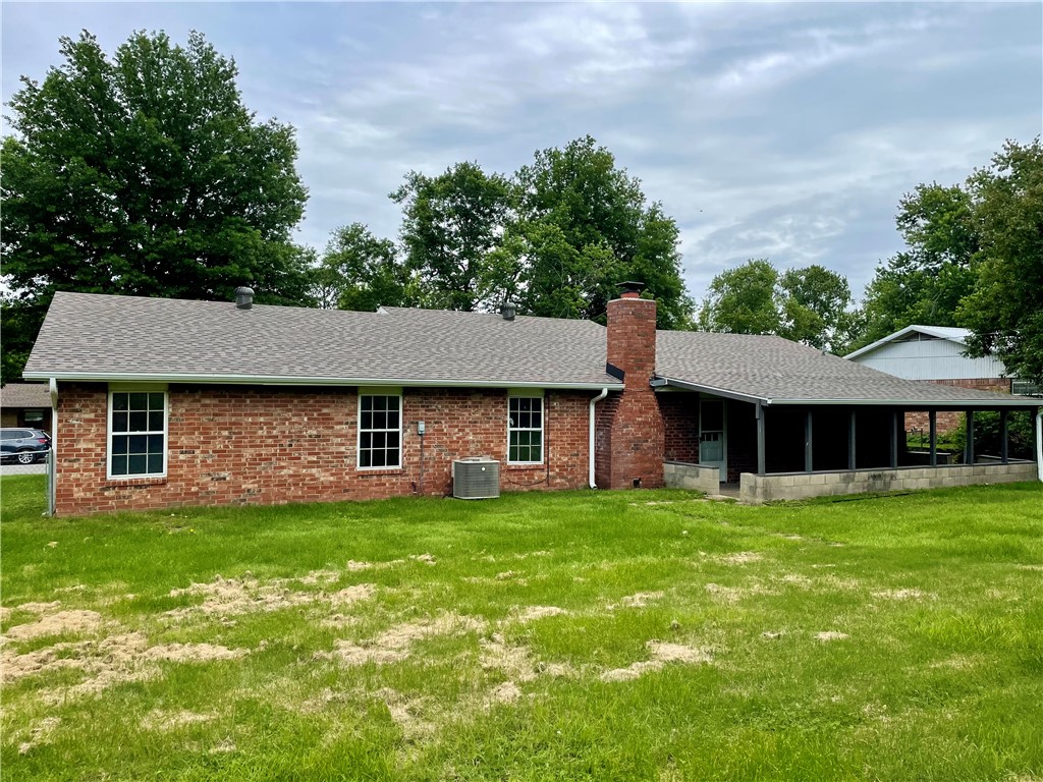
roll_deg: +0.0
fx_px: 783
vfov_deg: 53.1
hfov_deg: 67.3
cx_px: 522
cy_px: 391
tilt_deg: -0.2
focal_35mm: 26
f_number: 1.6
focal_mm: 4.2
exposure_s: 1/6494
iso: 32
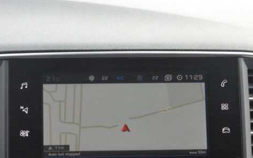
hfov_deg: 15.4
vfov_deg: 9.6
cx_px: 118
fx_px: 938
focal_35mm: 136
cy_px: 116
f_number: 3.5
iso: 250
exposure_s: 1/60
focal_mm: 15.3
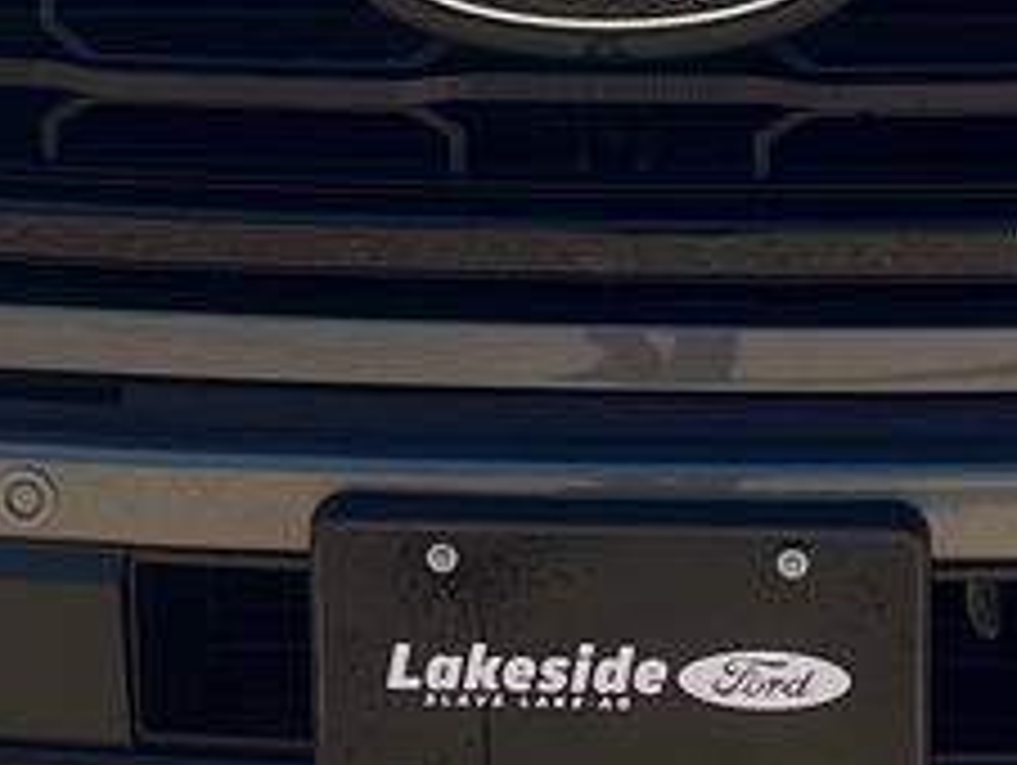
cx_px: 315
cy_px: -189
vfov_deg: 9.9
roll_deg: +1.4
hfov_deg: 13.4
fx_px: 4323
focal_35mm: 147
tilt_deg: -10.8
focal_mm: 5.1
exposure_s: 1/3049
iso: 50
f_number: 1.6
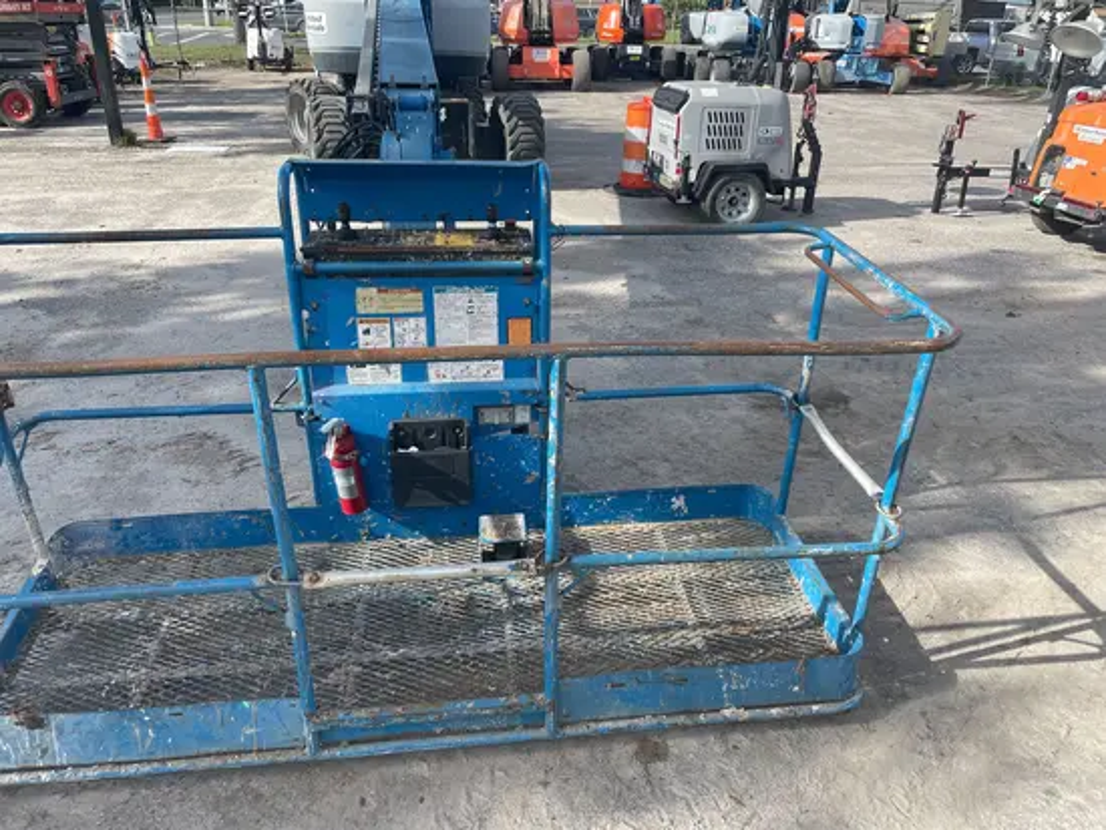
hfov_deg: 67.3
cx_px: 553
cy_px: 415
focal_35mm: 26
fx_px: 831
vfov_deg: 53.1
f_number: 1.6
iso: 32
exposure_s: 1/1595
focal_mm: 4.2
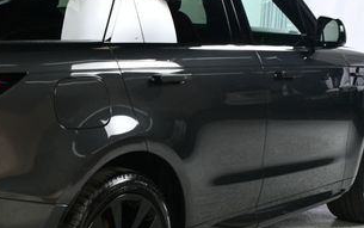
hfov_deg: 26.1
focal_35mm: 77
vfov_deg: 16.9
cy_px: 142
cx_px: 49
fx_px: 764
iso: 100
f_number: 9
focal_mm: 24
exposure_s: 1/160
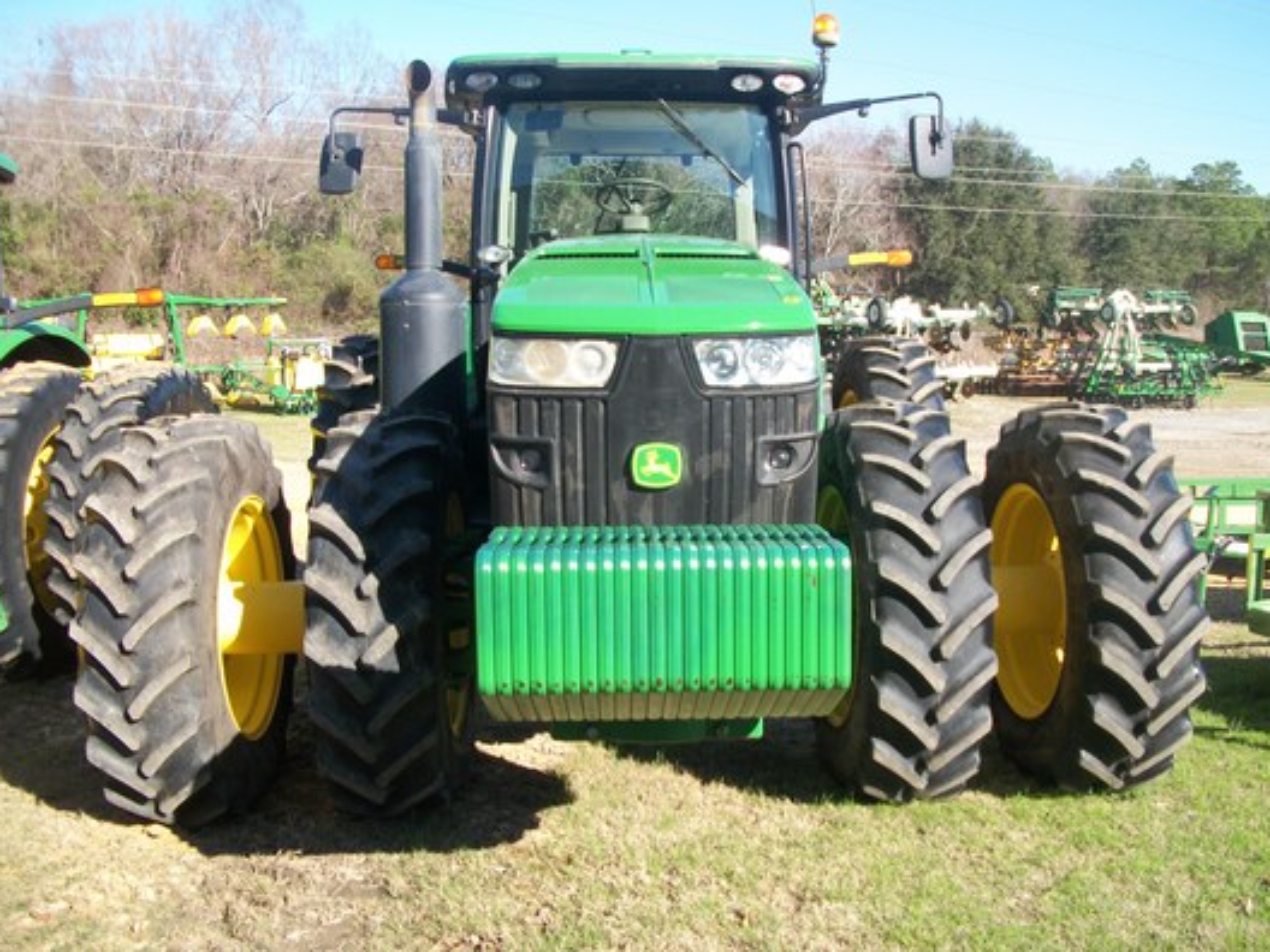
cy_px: 471
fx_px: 1211
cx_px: 642
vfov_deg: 42.9
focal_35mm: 33
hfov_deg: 55.4
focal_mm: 5.7
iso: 80
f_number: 8.8
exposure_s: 1/80
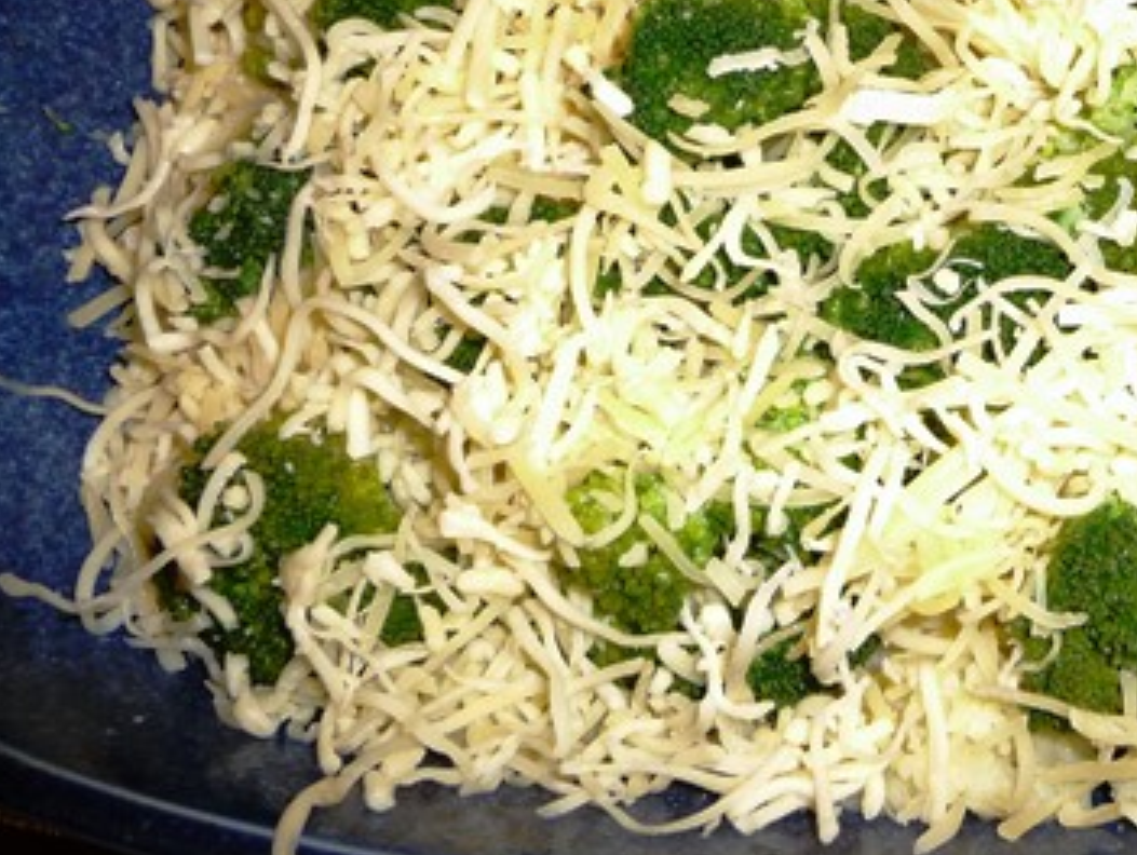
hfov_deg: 35.4
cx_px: 1014
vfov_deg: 28.0
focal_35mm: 51
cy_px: 162
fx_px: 1677
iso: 100
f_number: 3.3
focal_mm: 4.7
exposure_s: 1/30
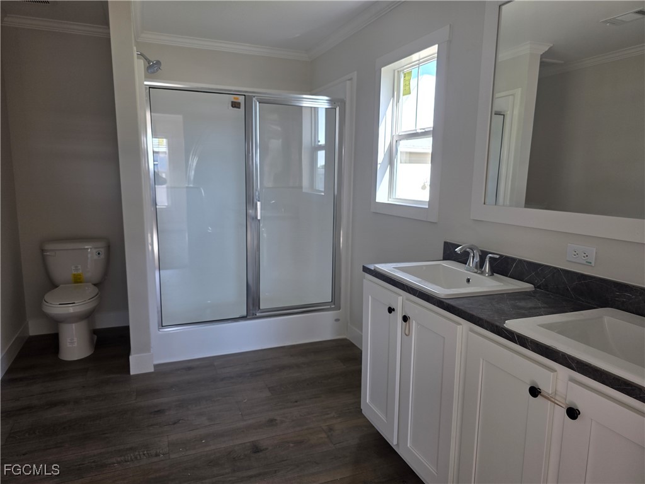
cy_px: 242
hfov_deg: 73.9
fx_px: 429
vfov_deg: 58.9
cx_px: 322
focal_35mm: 23
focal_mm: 6.3
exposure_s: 1/180
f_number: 1.7
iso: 80
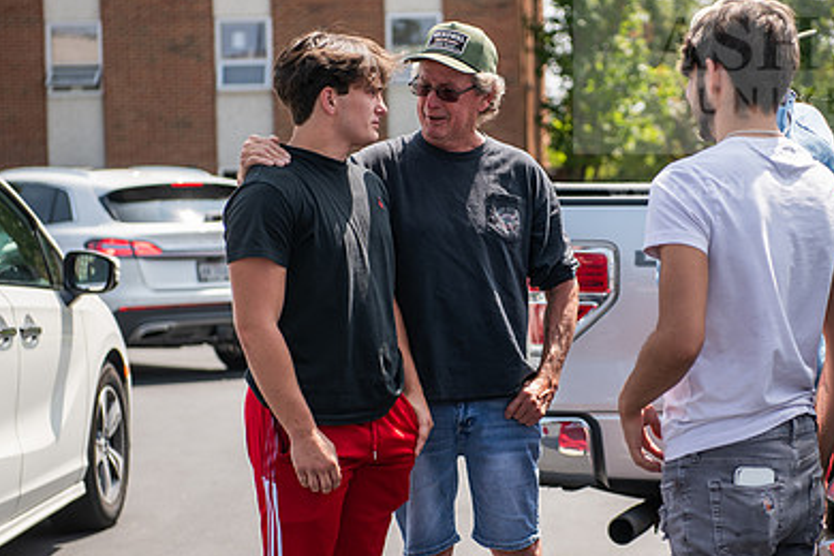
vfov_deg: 13.2
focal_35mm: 104
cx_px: 509
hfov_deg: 19.6
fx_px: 2409
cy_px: 234
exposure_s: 1/500
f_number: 3.5
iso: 80
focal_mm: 70
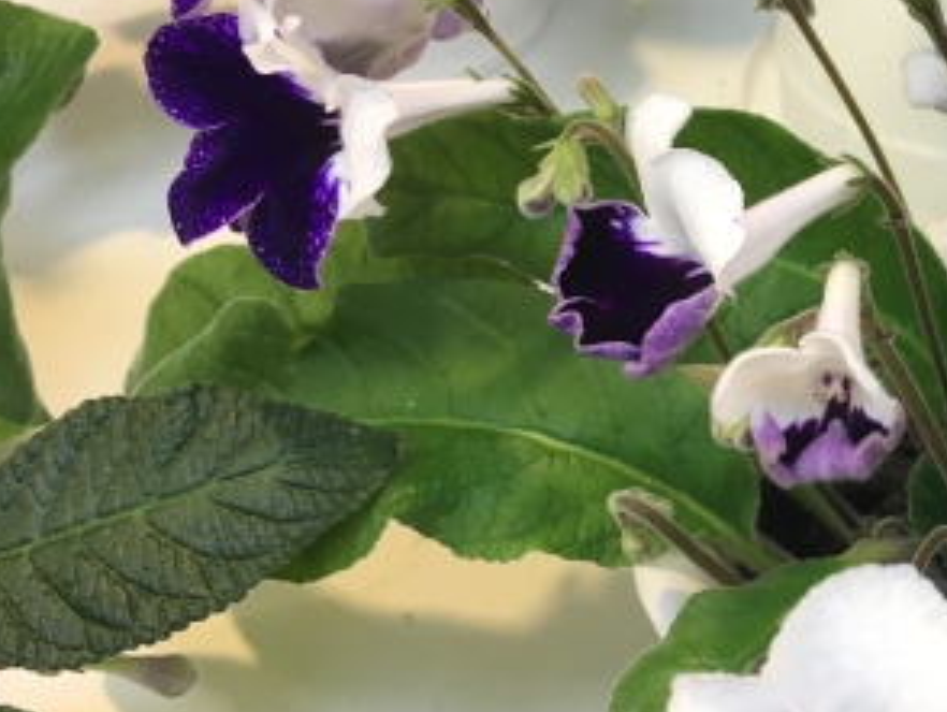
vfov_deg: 21.3
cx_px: 1108
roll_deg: +2.7
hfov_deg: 25.5
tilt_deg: -40.6
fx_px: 1889
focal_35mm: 69
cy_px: 279
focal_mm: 4.15
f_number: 2.2
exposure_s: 1/33
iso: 40
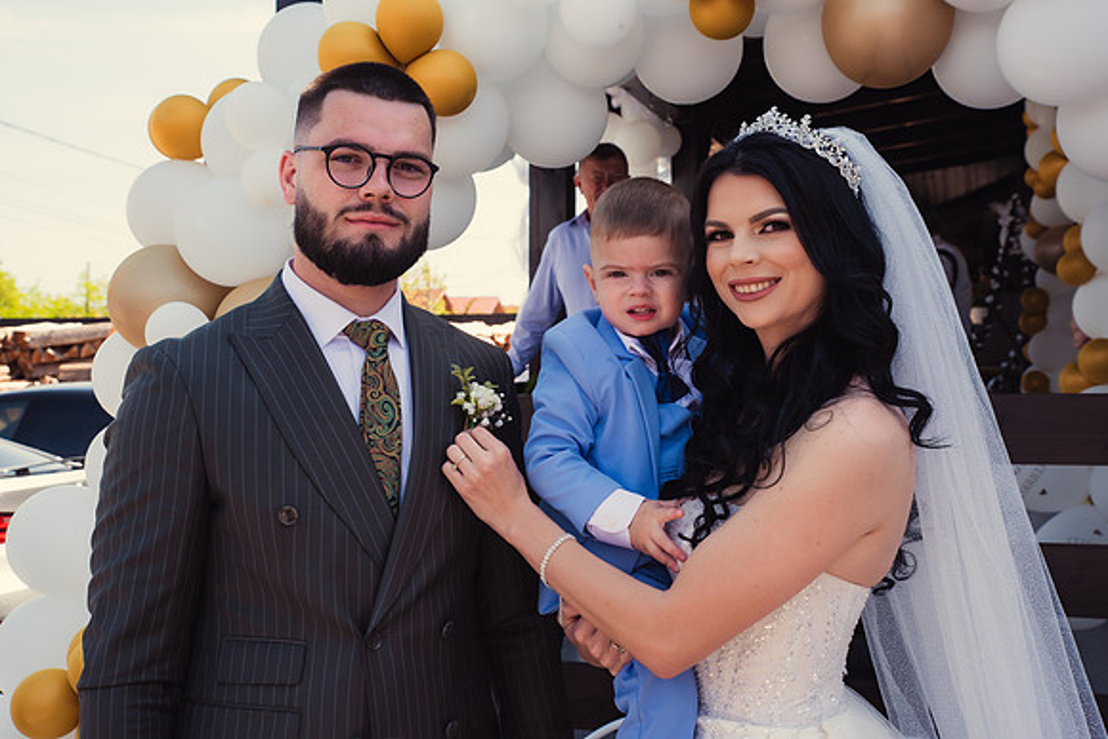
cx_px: 554
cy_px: 370
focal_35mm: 46
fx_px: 1416
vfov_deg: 29.3
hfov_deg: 42.7
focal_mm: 46
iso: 200
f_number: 8
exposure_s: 1/200
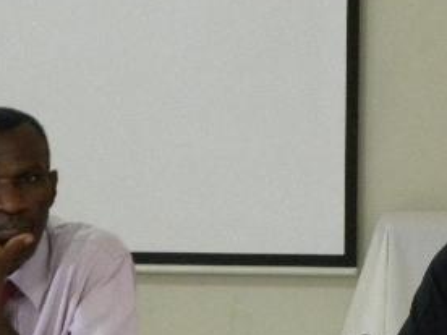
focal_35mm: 271
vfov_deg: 5.5
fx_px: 3499
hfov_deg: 7.3
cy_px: 343
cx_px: 304
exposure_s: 1/24
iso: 400
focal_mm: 20.8
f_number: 4
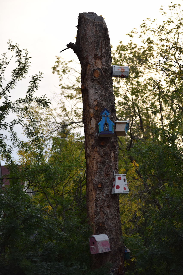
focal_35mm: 120
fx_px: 915
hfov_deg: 11.4
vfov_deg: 17.1
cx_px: 92
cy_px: 138
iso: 400
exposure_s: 1/320
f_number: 4.5
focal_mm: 80
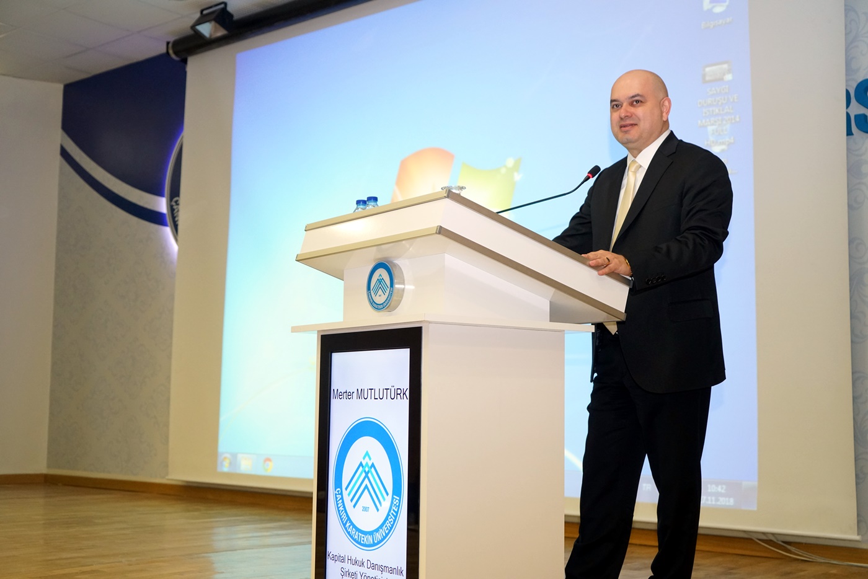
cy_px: 290
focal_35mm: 44
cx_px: 434
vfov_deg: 30.5
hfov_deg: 44.5
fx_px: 1061
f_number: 4
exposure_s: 1/125
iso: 3200
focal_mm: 44
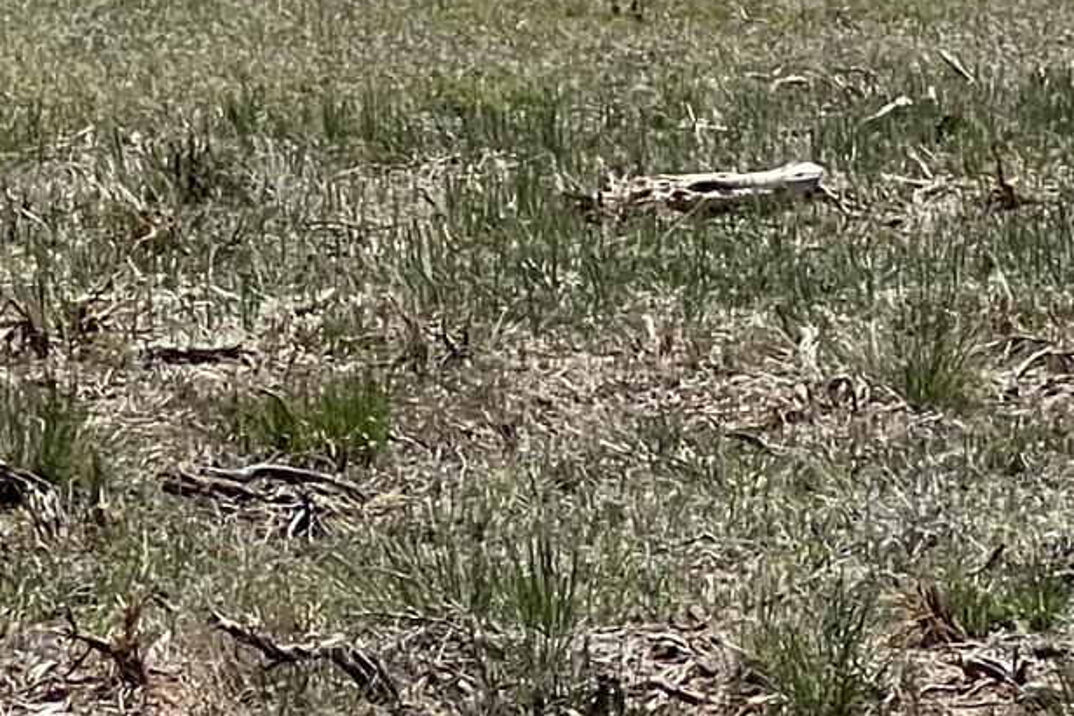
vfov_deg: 3.5
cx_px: 1318
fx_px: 11637
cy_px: -152
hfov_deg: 5.3
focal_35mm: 390
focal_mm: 9
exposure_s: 1/995
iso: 32
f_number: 2.8
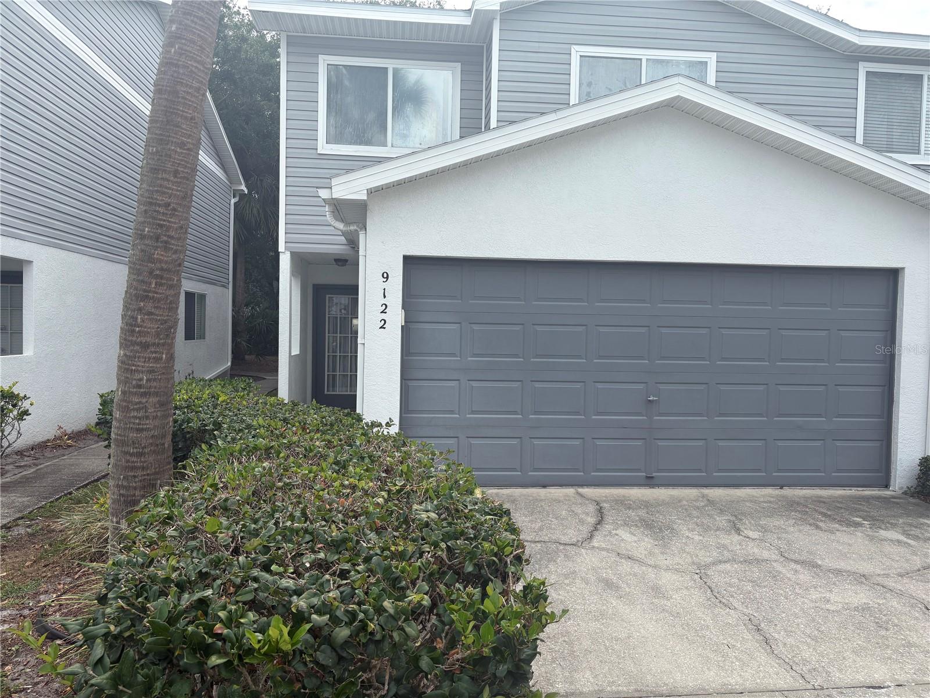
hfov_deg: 67.3
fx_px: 699
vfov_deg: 53.1
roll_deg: -0.4
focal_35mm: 26
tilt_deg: -1.6
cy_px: 349
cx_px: 465
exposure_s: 1/2012
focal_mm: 5.96
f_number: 1.6
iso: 50
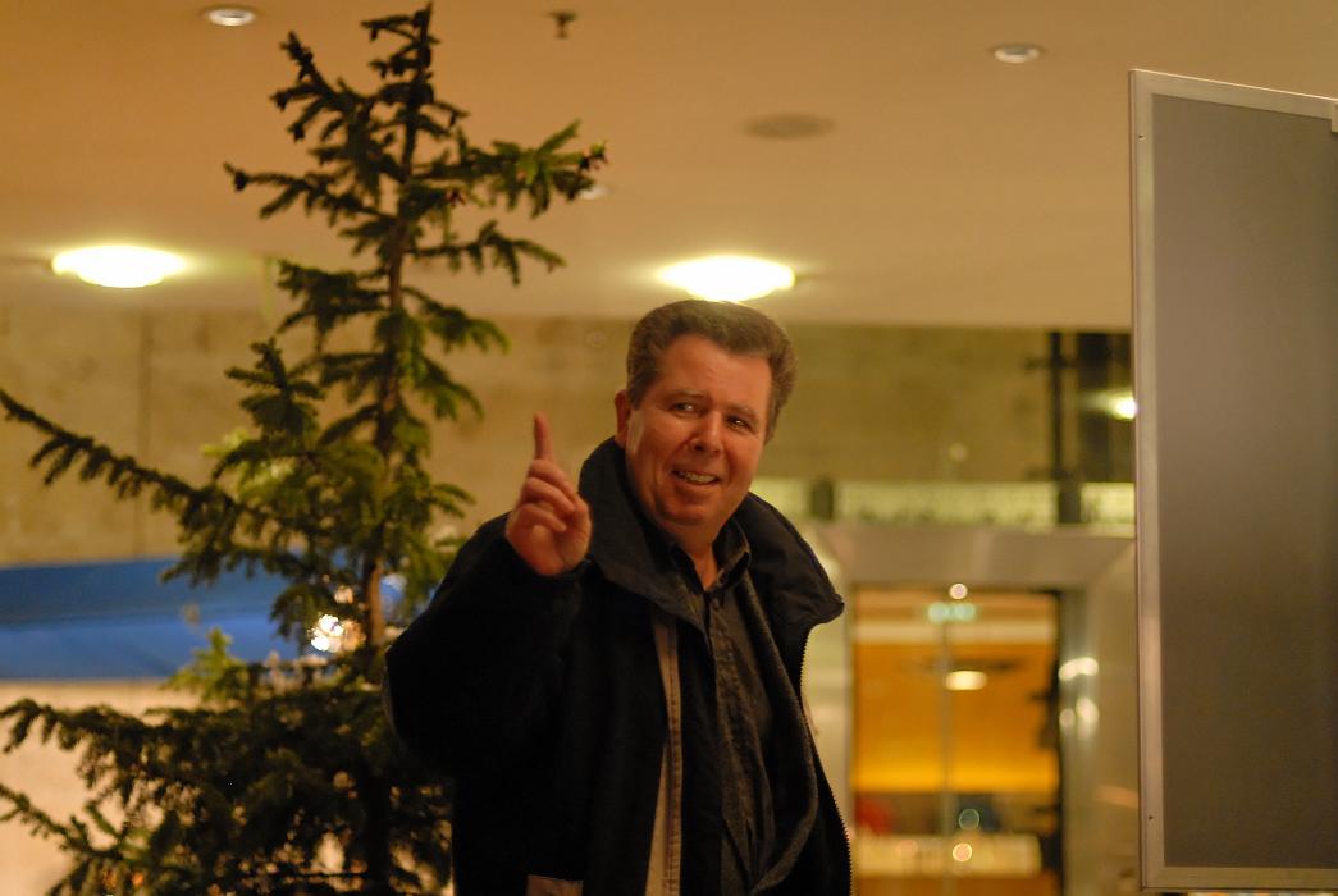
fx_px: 2791
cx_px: 669
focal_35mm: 75
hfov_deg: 27.0
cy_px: 448
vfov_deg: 18.2
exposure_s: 1/60
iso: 800
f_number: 1.4
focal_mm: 50
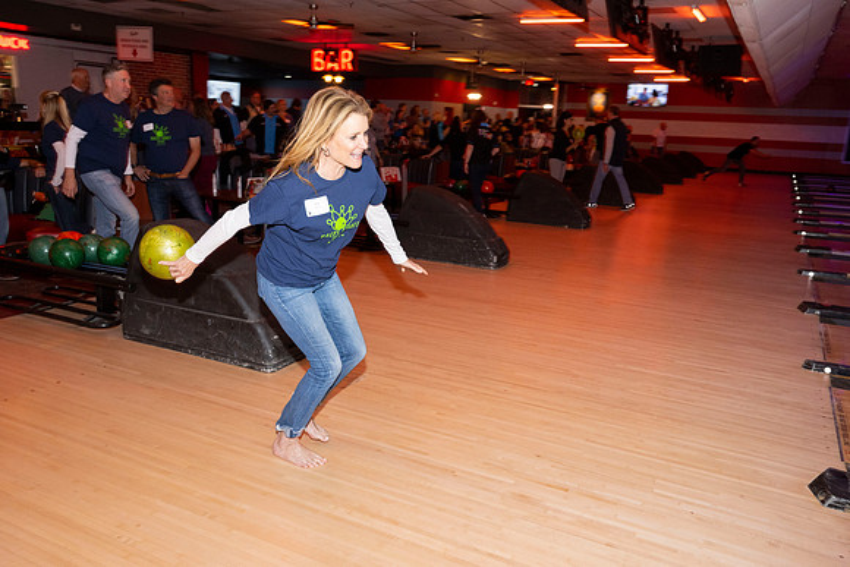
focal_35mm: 29
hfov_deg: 63.6
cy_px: 284
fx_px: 685
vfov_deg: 45.0
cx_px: 425
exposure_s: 1/100
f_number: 5.6
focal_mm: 29
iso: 2000
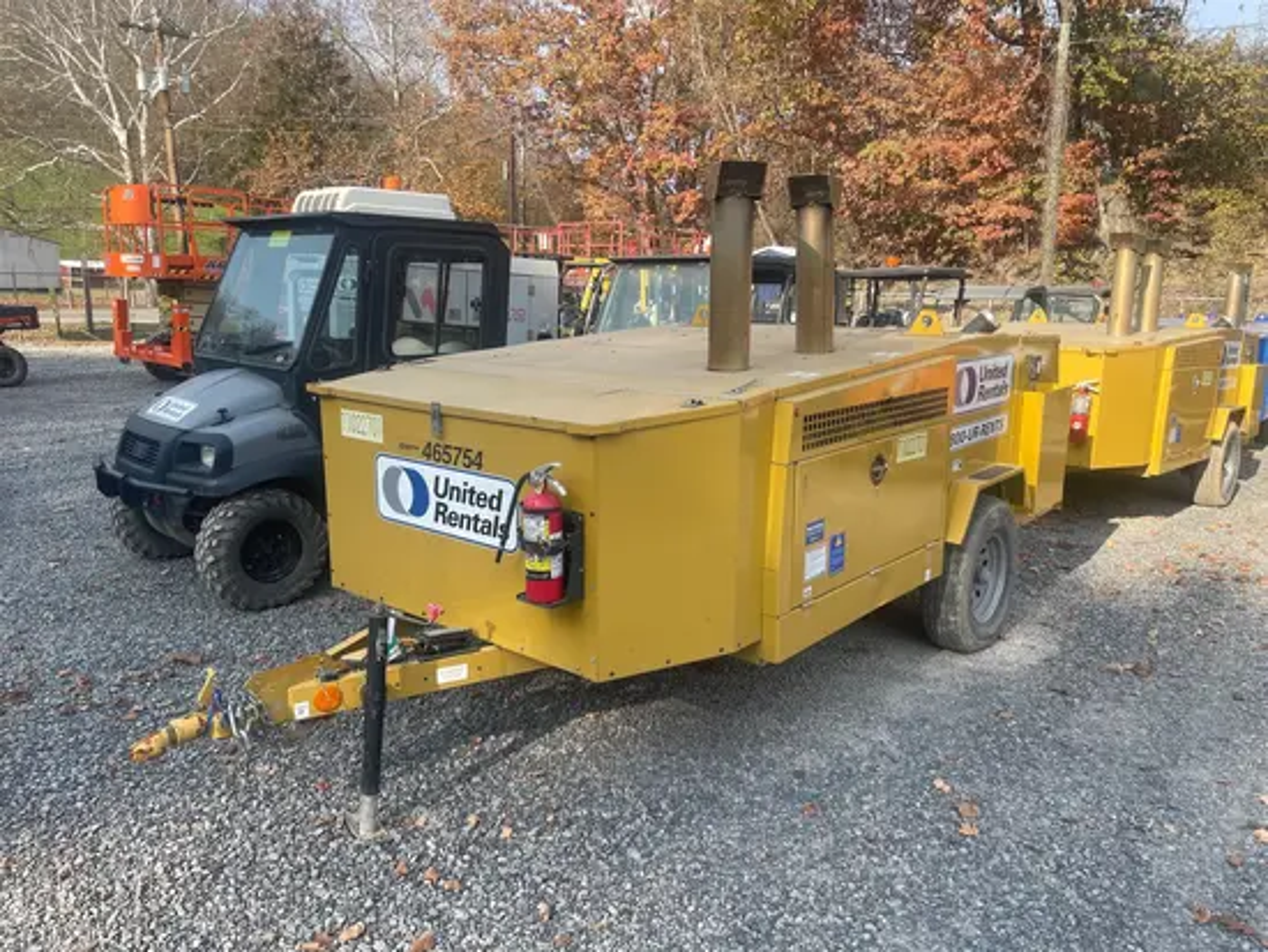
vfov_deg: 53.1
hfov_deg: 67.3
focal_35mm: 26
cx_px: 634
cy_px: 476
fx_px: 953
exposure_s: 1/1159
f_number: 1.6
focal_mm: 4.2
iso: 32
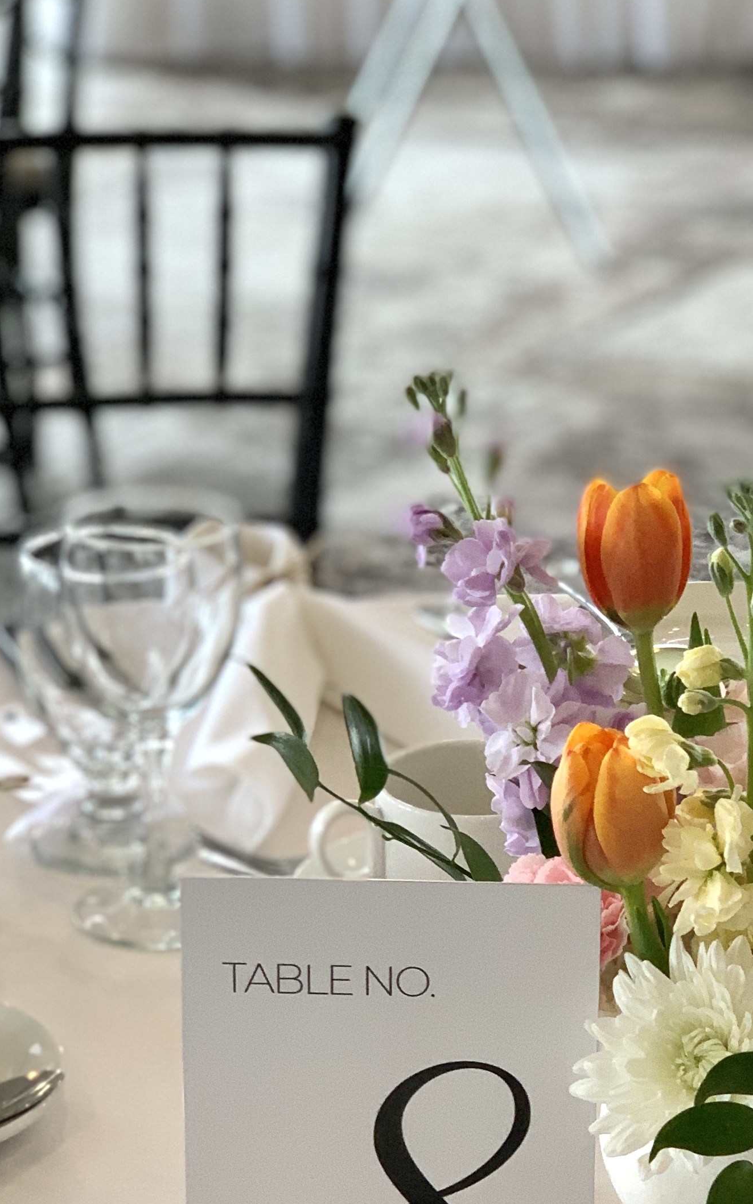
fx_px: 3448
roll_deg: -0.7
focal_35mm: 105
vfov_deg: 19.6
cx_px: 603
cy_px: 941
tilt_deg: -22.4
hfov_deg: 12.4
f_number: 2.4
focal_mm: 6
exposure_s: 1/60
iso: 125
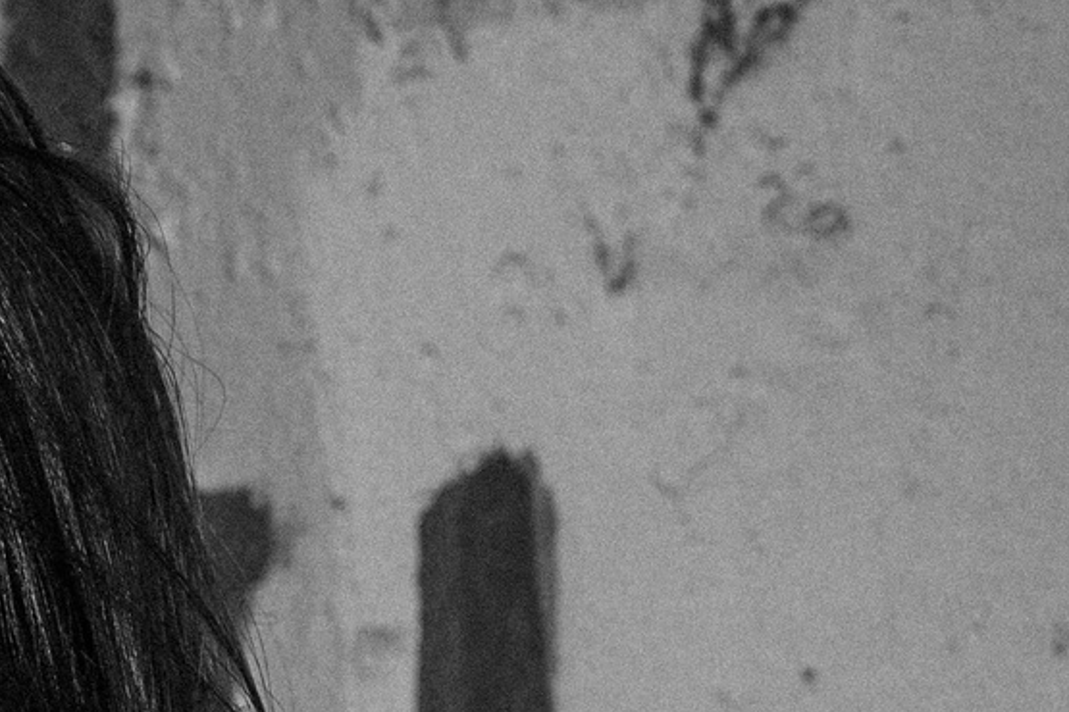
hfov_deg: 8.6
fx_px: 6710
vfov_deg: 6.0
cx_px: -1133
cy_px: 1023
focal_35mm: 226
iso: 500
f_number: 10
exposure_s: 1/160
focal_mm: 49
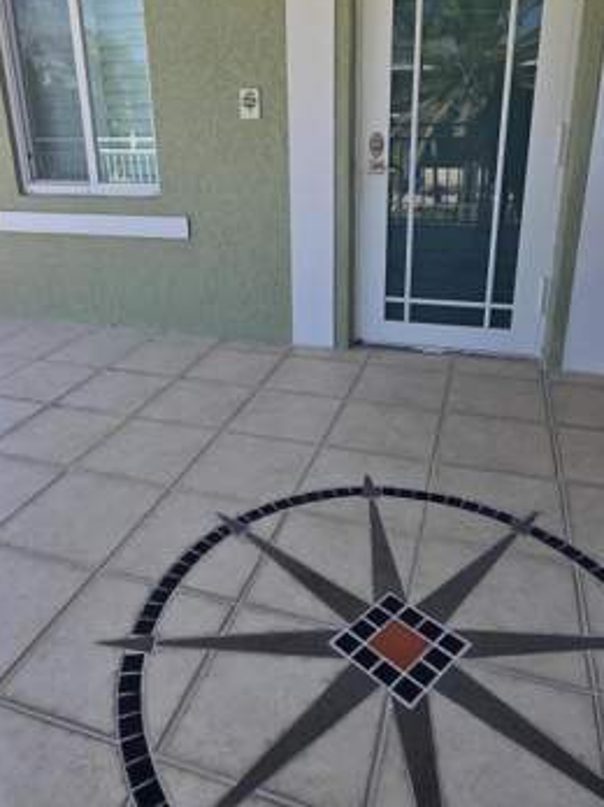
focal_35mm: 24
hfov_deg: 56.7
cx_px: 274
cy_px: 323
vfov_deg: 70.9
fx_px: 559
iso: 50
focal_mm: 2.2
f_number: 2.2
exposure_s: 1/823
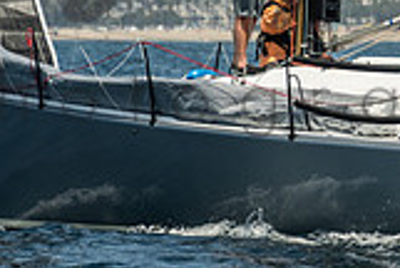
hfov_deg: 3.4
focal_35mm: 603
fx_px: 6712
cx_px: 482
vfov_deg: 2.3
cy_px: -86
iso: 320
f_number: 6.3
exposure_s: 1/1250
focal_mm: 165
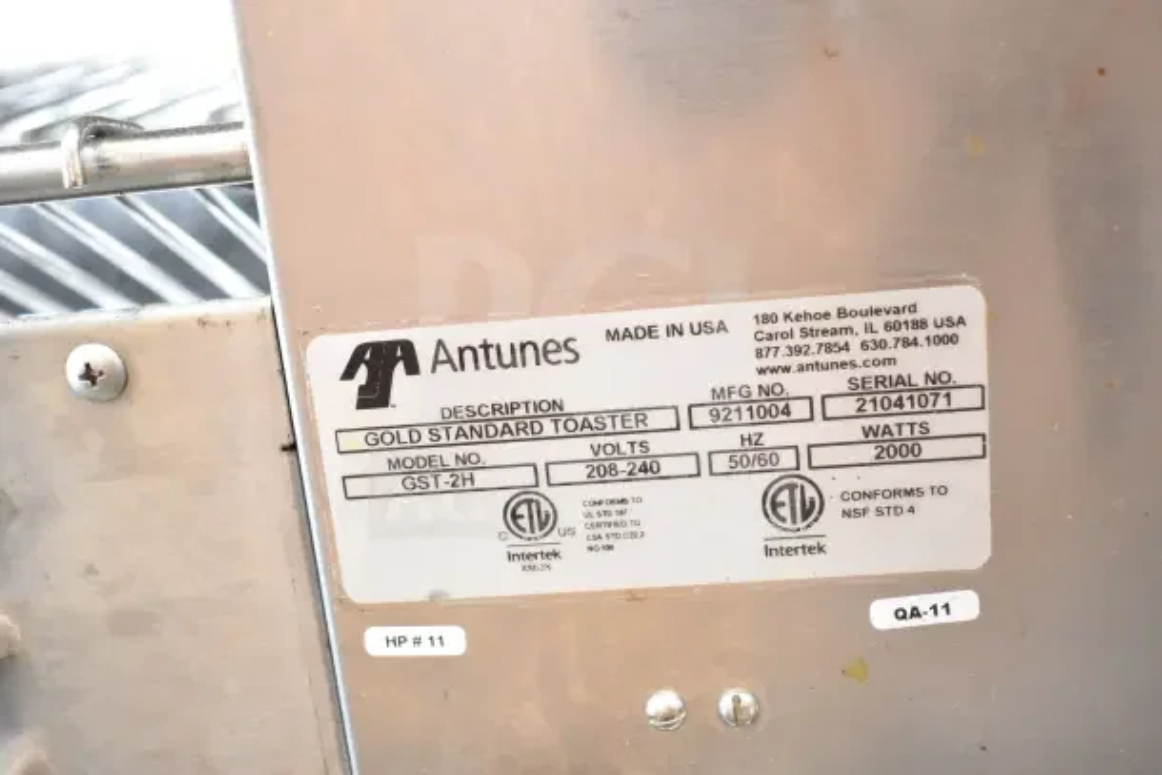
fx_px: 1356
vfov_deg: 31.9
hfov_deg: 46.4
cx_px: 581
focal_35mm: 42
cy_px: 388
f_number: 4.2
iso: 1400
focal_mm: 28
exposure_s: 1/50
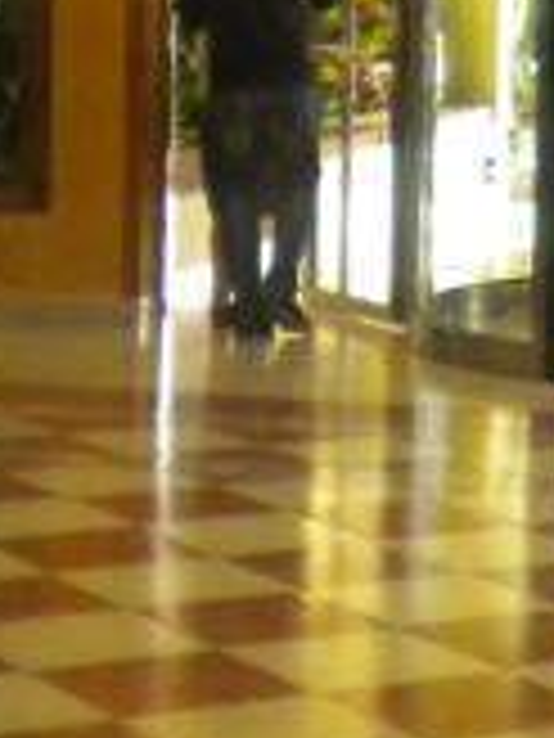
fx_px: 2923
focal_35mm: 137
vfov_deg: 13.9
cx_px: 617
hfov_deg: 10.7
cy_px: -176
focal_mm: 6.3
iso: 400
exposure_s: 1/445
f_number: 3.1
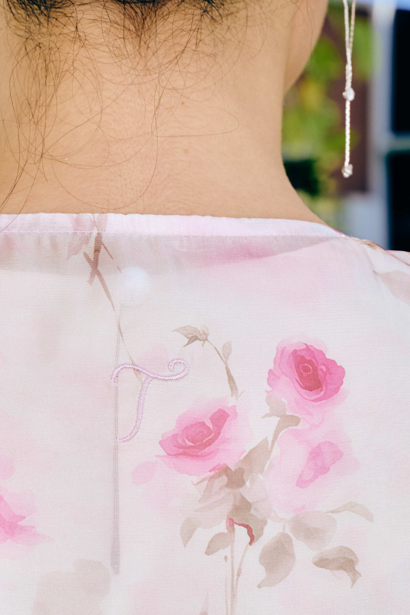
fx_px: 2101
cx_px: 145
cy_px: 368
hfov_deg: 11.1
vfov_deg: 16.6
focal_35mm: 123
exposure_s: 1/125
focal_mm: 75
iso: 125
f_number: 10
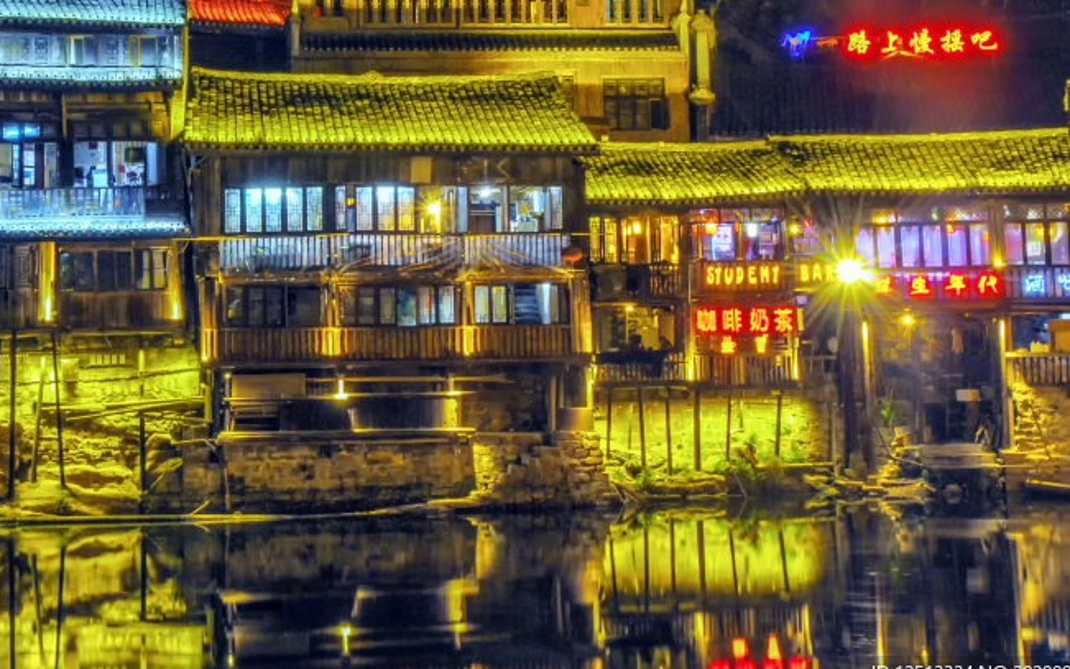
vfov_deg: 19.9
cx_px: 403
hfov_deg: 31.5
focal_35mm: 65
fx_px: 1890
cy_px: 146
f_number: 16
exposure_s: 4
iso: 500
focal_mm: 27
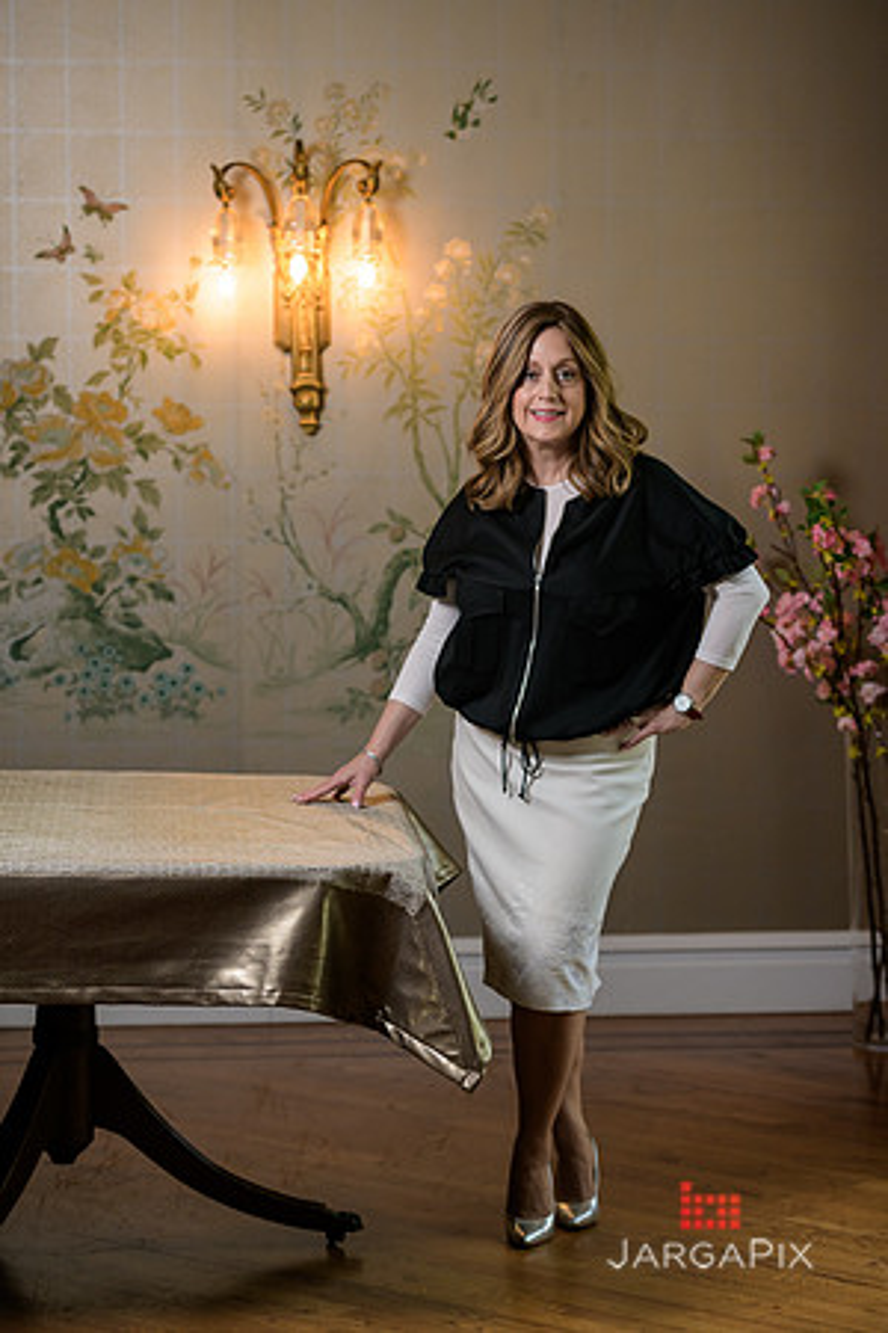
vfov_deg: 20.0
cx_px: 444
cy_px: 666
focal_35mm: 102
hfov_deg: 13.4
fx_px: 3774
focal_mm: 102
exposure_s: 1/200
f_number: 4
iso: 400
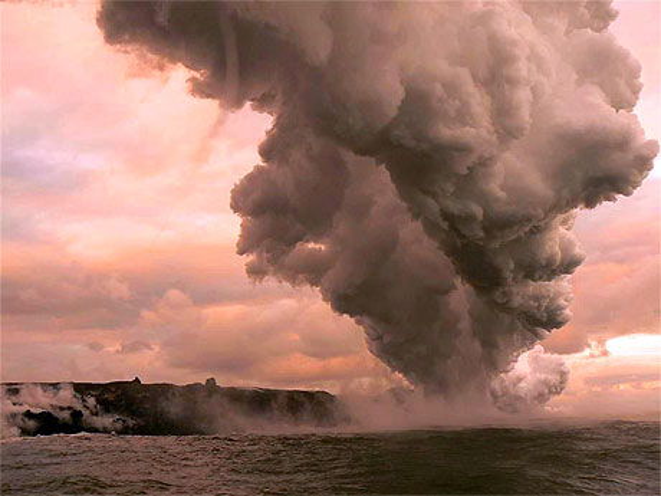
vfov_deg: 39.7
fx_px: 687
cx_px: 330
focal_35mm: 36
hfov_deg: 51.4
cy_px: 248
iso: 80
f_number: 4
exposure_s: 1/60
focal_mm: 6
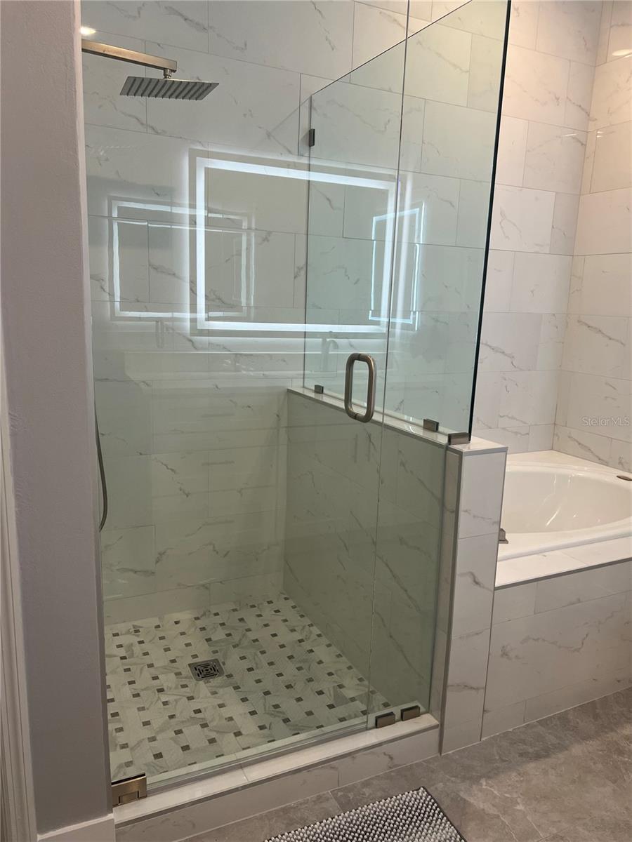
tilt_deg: -10.4
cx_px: 316
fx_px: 633
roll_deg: -1.2
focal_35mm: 26
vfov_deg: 67.3
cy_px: 421
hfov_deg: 53.1
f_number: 1.5
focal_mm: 5.7
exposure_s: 1/112
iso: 100
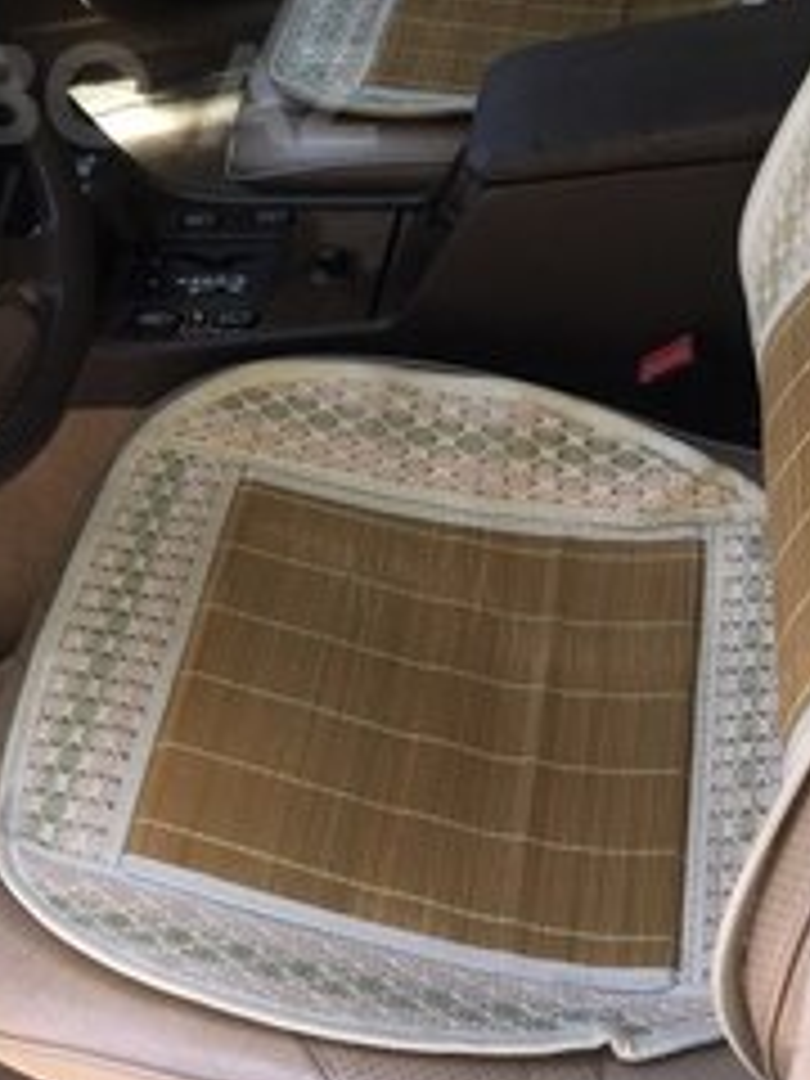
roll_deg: +23.3
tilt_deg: -25.5
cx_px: 32
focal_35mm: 60
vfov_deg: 30.7
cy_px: 94
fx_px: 1872
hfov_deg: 23.5
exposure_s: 1/124
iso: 25
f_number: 2.2
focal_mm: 4.15
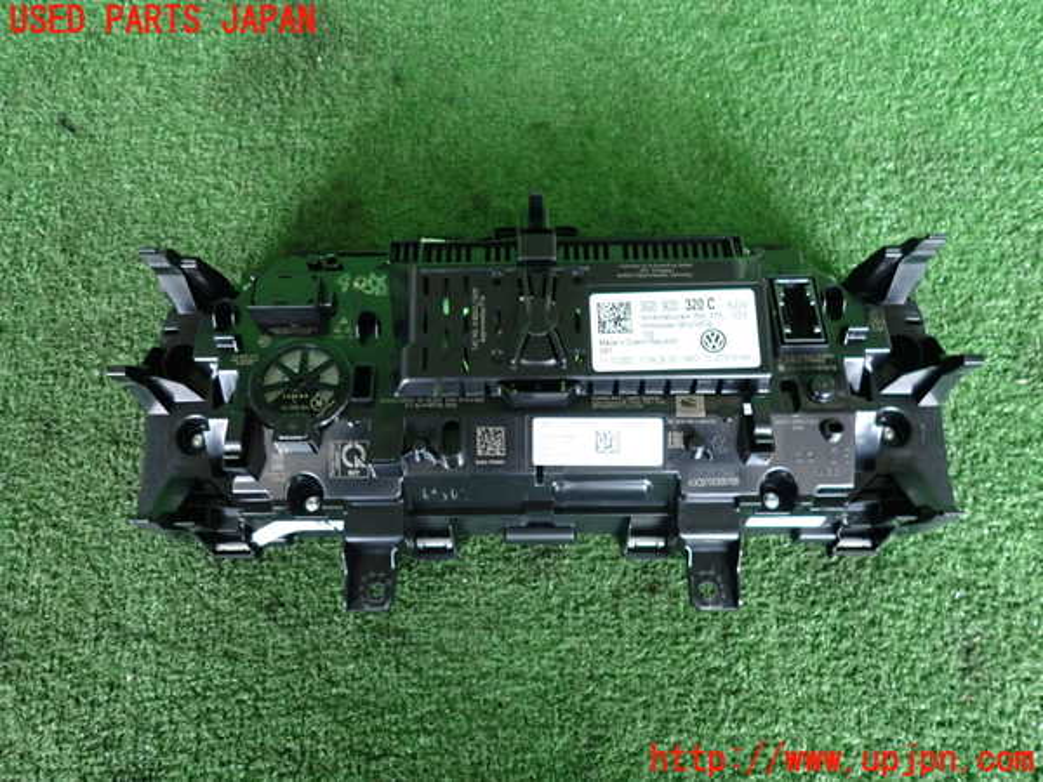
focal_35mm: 25
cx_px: 522
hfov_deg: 69.4
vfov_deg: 54.9
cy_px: 391
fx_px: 753
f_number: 2
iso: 500
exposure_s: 1/30
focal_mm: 4.5
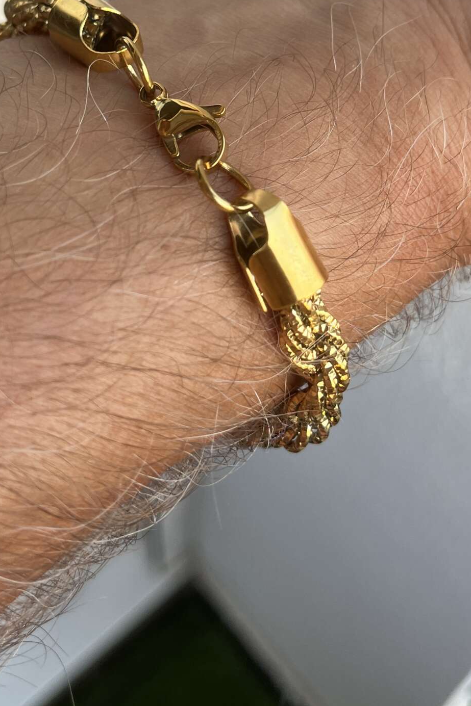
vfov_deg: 38.3
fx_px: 981
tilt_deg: -50.4
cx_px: 231
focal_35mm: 50
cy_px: 156
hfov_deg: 27.0
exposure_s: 1/121
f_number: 1.6
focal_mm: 5.1
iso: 64
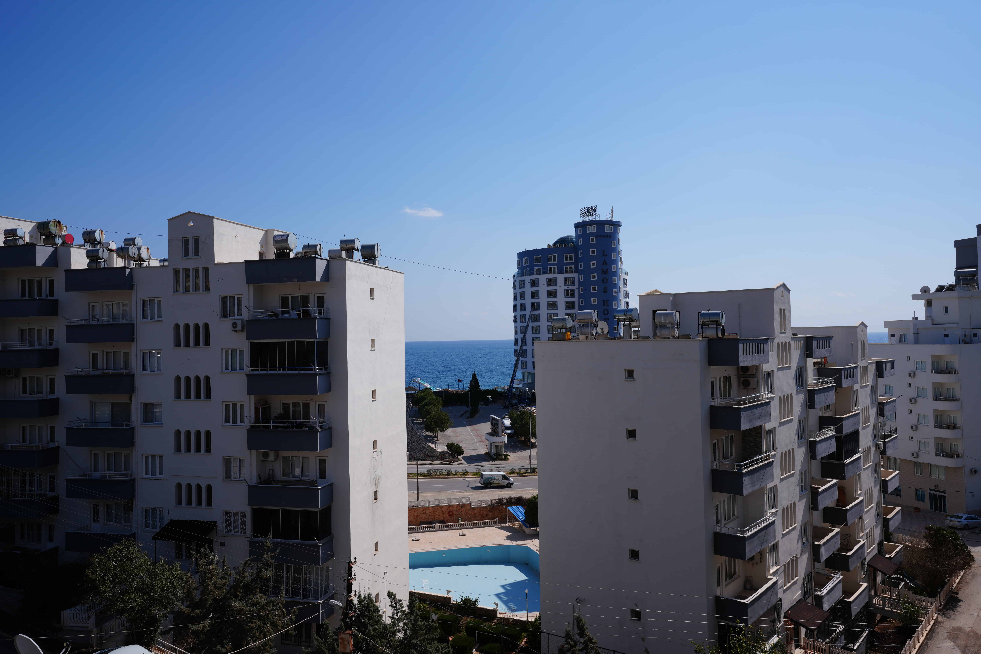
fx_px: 763
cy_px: 327
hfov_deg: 65.5
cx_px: 490
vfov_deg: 46.4
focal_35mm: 28
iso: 100
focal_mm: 28
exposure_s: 1/320
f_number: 10
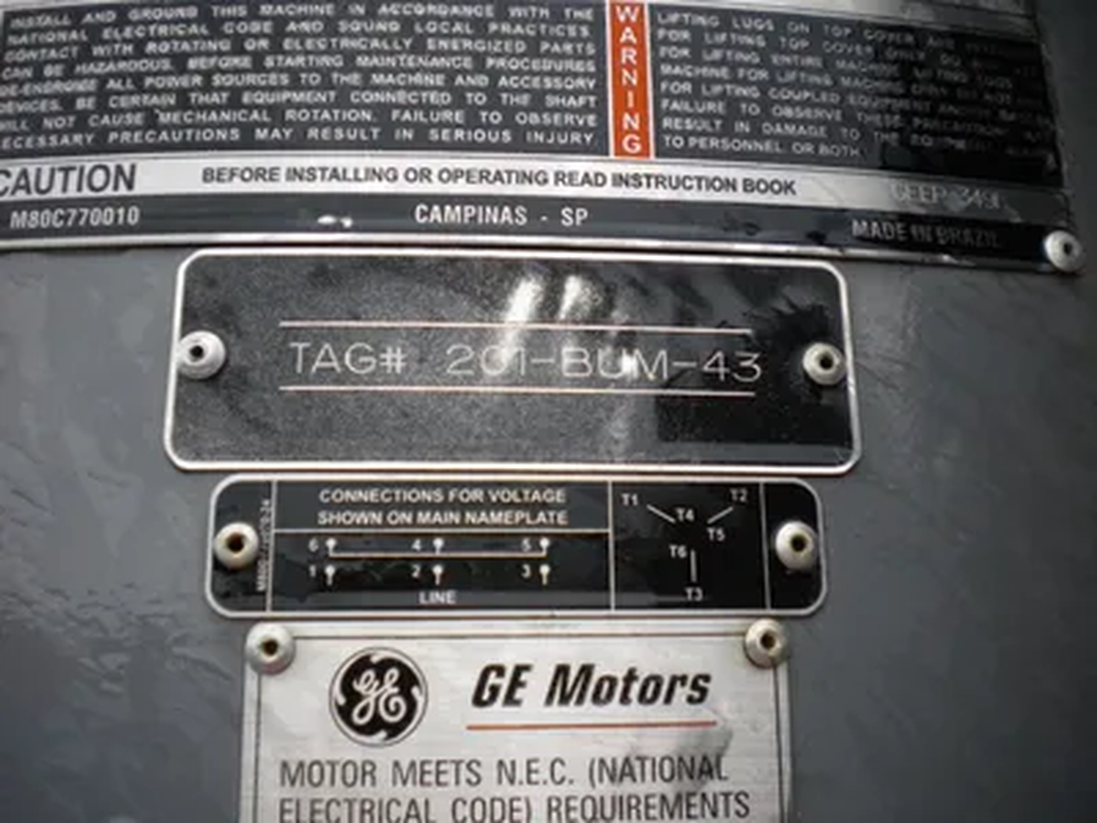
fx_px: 1109
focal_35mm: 35
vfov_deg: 40.7
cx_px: 548
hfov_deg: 52.6
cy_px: 412
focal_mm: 6.3
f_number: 3.1
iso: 258
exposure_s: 1/500
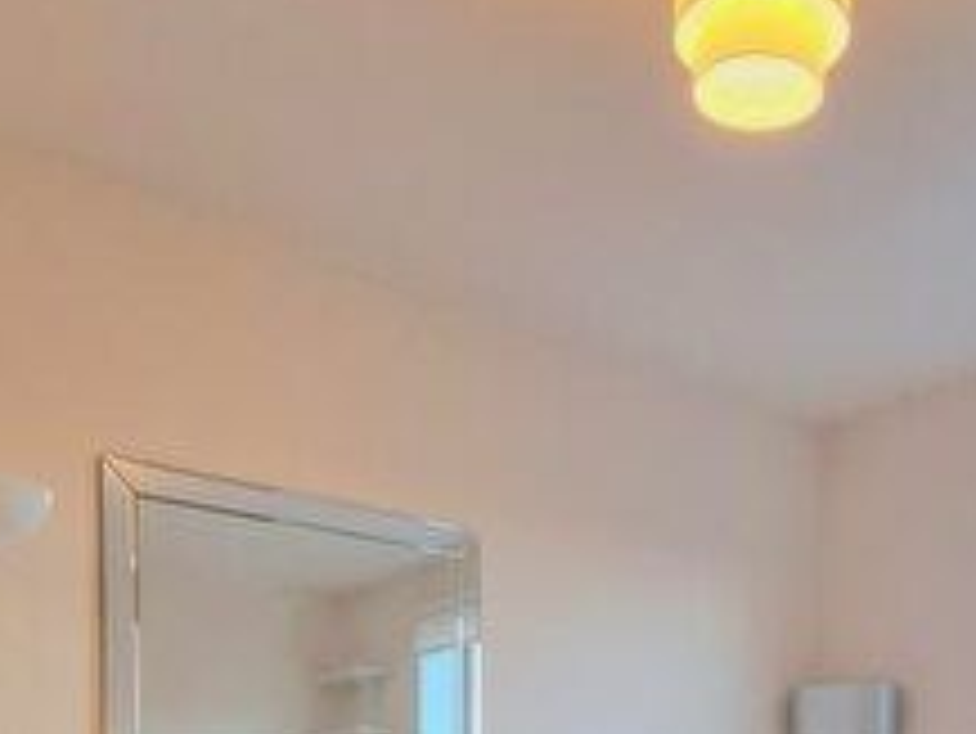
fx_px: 1185
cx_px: 634
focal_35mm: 42
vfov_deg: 28.6
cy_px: 934
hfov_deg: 44.3
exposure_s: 1/50
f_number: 2.2
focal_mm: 2.2
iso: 160
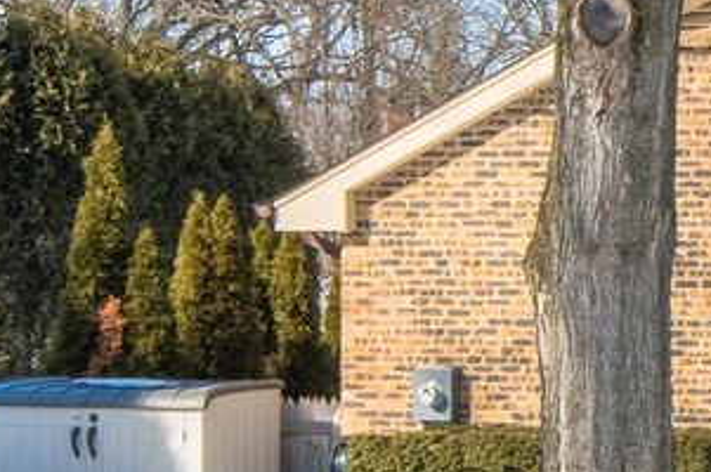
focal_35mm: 194
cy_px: 191
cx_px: 1507
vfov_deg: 7.1
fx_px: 3827
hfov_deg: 9.7
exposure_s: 1/100
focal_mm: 24
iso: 200
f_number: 14
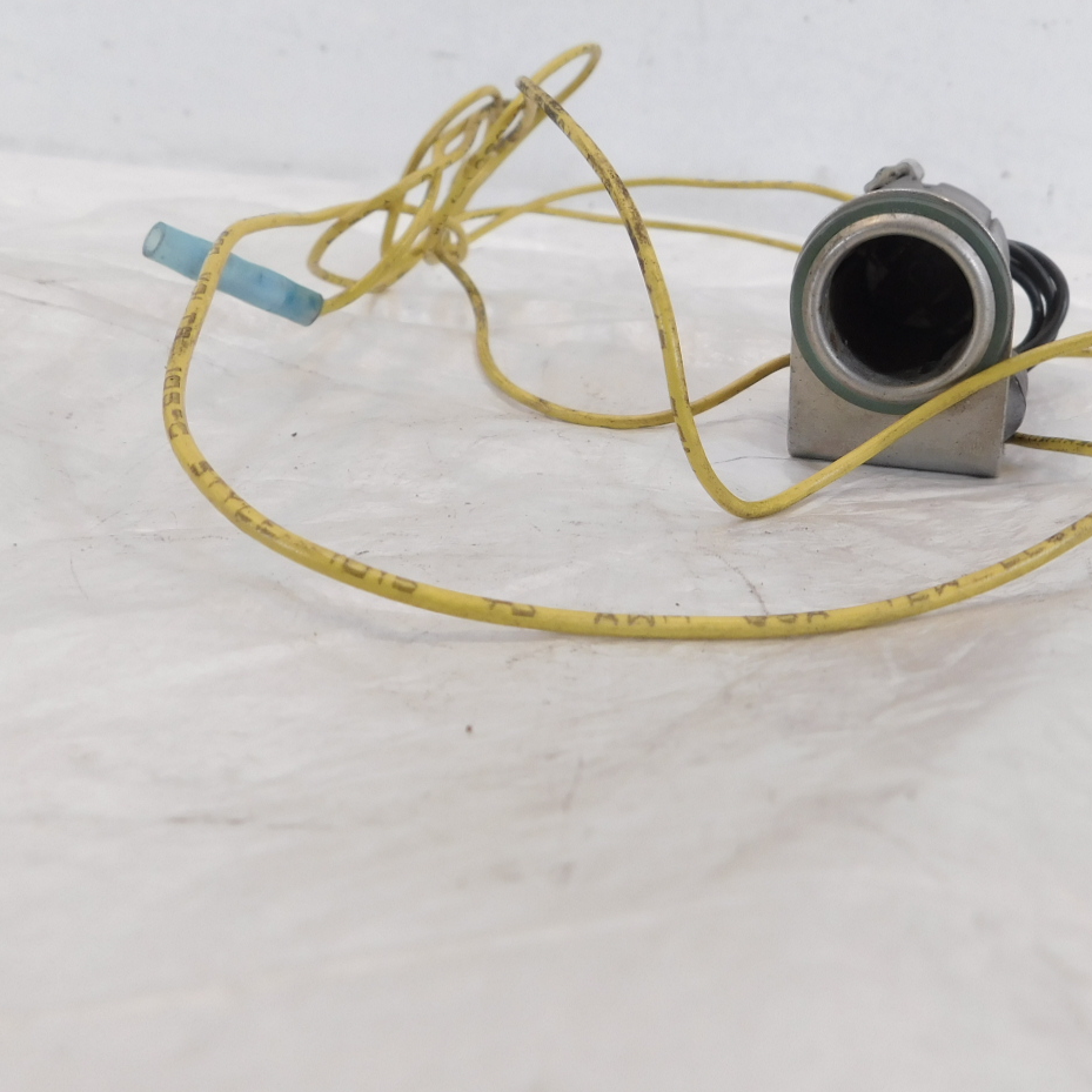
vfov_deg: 46.9
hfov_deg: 45.9
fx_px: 1249
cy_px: 421
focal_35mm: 35
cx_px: 788
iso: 140
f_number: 3
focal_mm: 4
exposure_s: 1/30
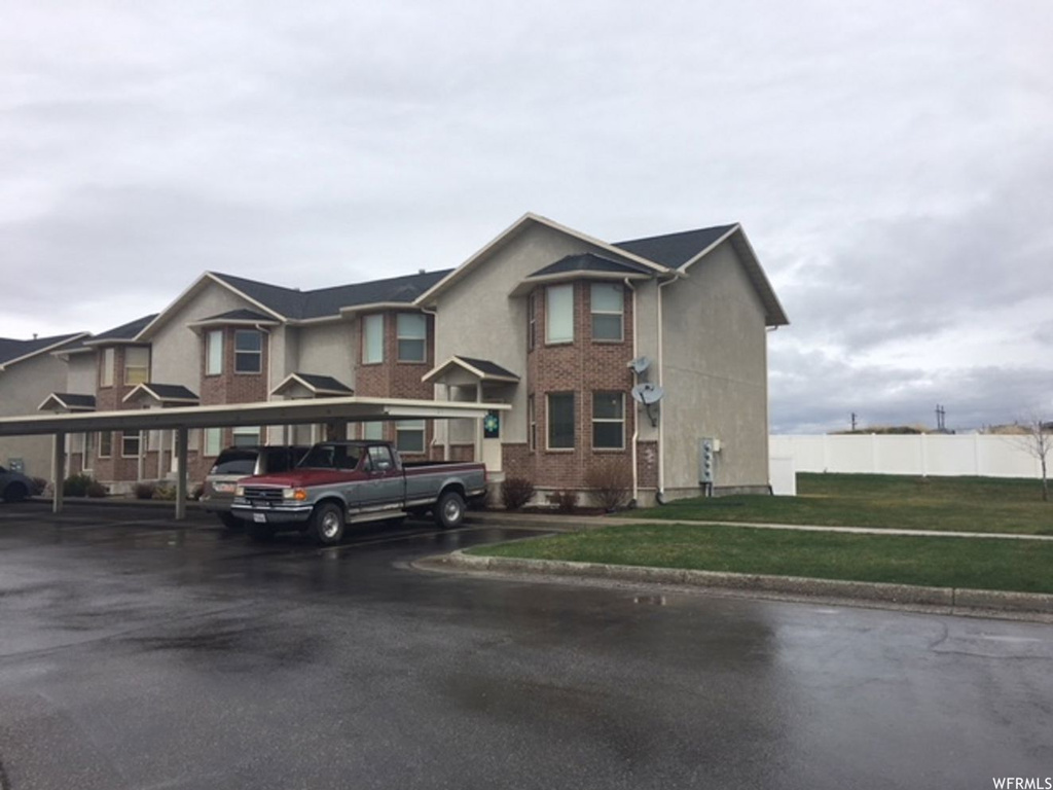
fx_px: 882
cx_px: 526
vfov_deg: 48.2
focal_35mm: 29
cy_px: 395
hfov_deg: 61.7
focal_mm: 4.15
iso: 25
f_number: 2.2
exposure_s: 1/1972
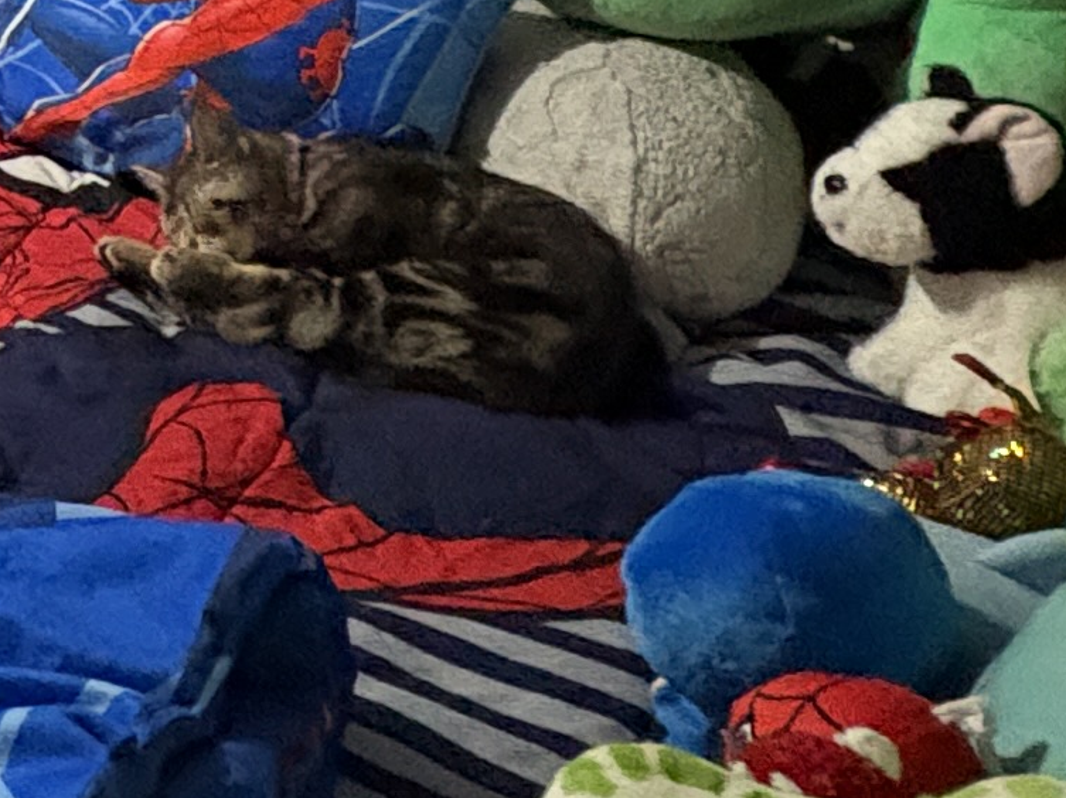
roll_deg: -0.1
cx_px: -806
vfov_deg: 18.0
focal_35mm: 75
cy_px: -317
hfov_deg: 19.8
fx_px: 2309
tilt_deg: -12.1
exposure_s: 1/30
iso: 800
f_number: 2.2
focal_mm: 2.22
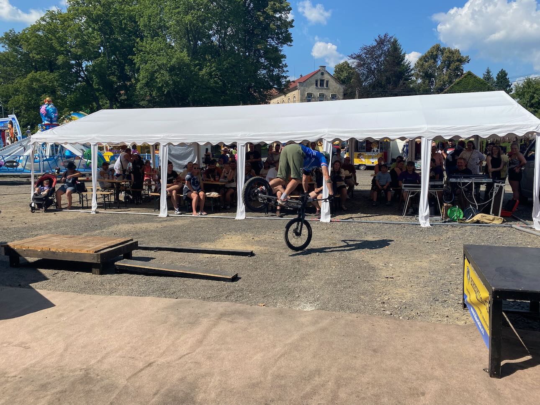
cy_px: 202
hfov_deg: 67.3
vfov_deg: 53.1
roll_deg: +0.7
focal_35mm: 26
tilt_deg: -6.8
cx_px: 270
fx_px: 406
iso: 32
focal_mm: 4.25
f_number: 1.8
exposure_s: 1/3610
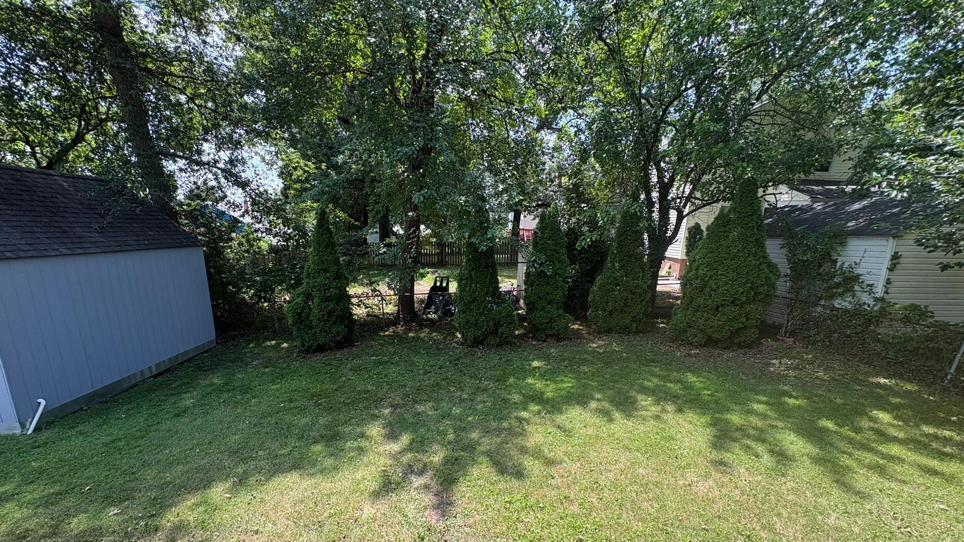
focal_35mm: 16
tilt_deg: -13.8
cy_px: 333
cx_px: 462
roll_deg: -0.5
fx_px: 409
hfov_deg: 99.3
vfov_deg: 66.3
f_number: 2.2
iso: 50
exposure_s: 1/311
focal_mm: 2.22
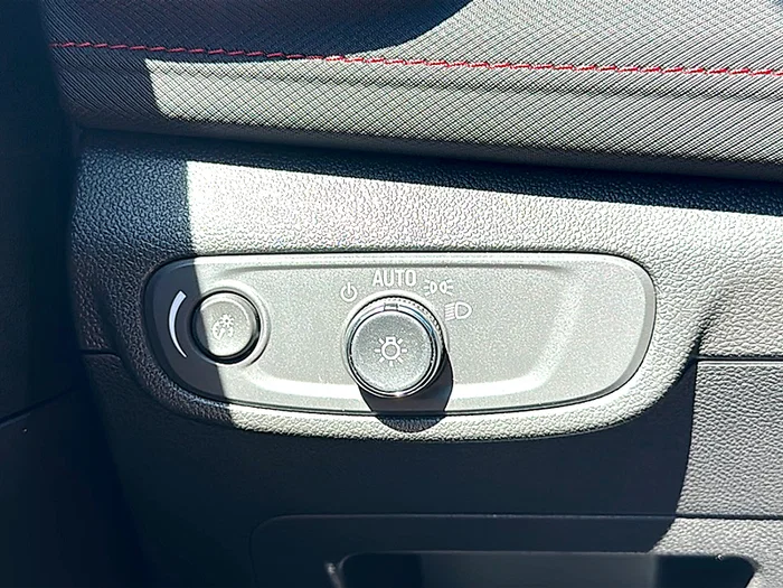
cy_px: 294
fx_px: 860
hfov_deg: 49.0
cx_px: 392
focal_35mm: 38
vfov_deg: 37.7
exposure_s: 1/113
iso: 50
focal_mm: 6.86
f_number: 1.78
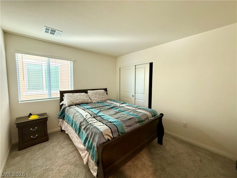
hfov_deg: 102.1
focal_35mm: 14
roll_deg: -0.3
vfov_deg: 85.7
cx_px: 118
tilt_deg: -3.7
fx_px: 96
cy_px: 89
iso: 400
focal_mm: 2.22
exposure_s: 1/60
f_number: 2.2
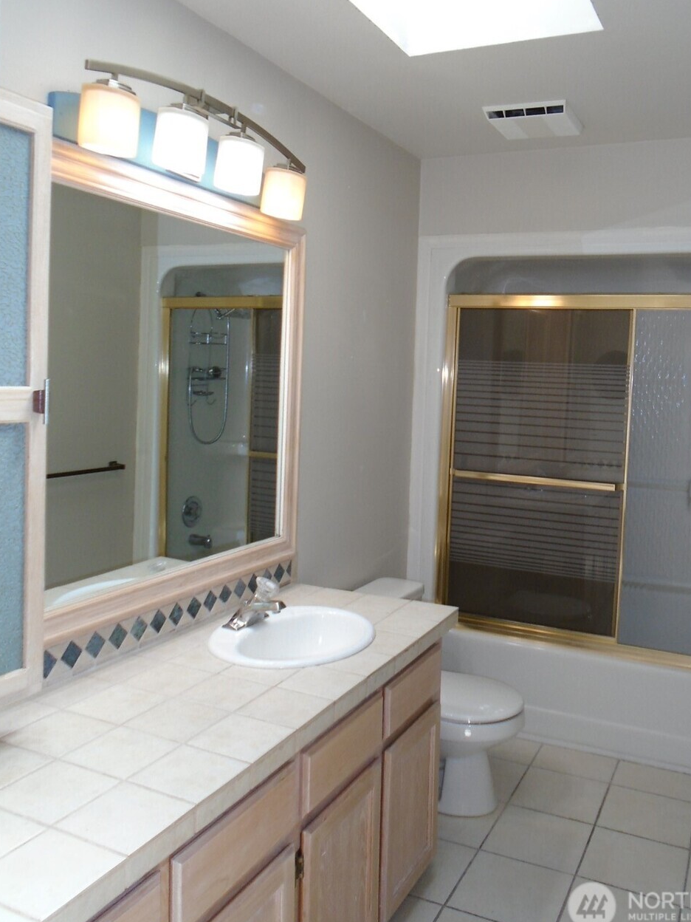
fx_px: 798
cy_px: 409
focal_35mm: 30
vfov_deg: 59.8
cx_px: 395
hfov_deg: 46.7
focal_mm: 4.6
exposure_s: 1/40
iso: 100
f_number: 3.2
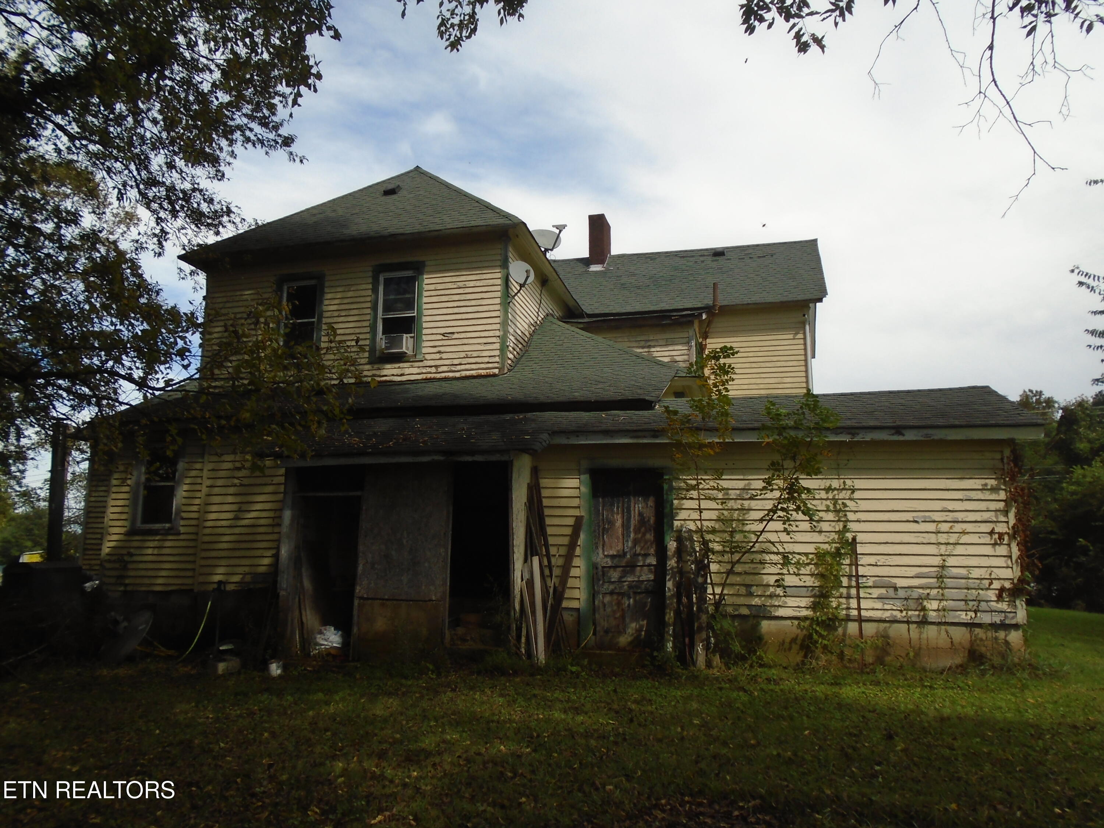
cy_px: 414
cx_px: 552
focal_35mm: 26
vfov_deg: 53.1
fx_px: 829
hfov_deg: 67.3
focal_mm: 4.6
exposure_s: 1/1000
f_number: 3.2
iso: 100
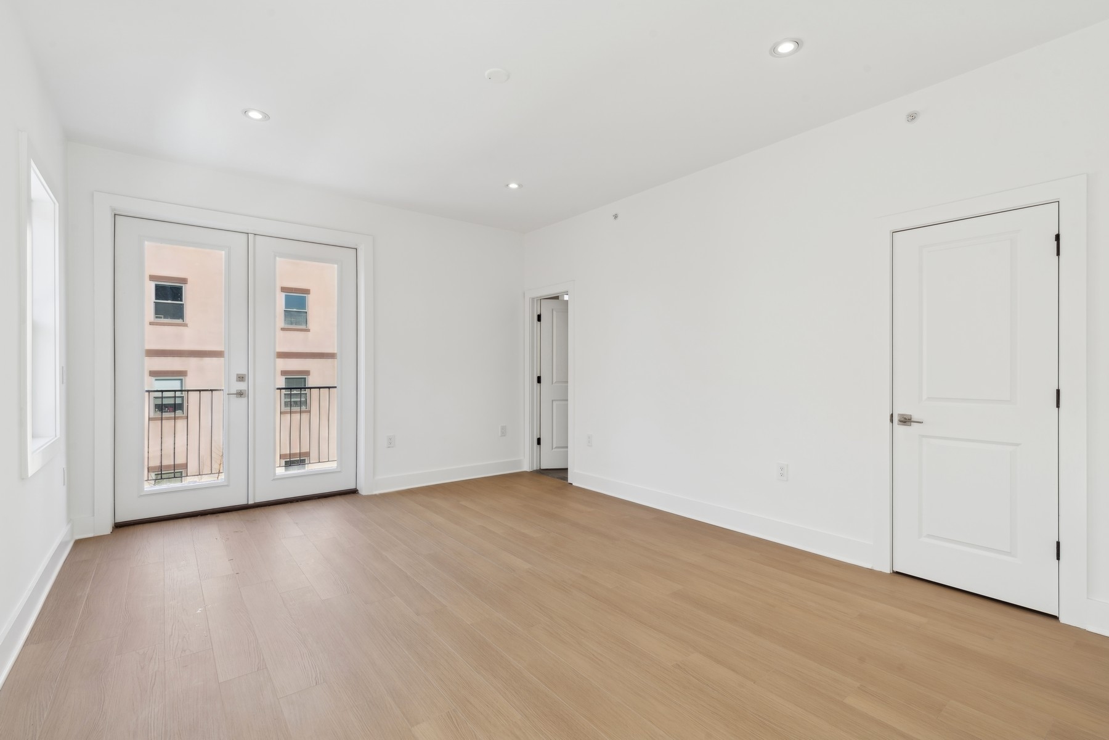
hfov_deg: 96.7
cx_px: 554
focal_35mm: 16
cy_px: 370
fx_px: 493
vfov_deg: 73.7
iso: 100
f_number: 11
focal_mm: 16
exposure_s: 1/8
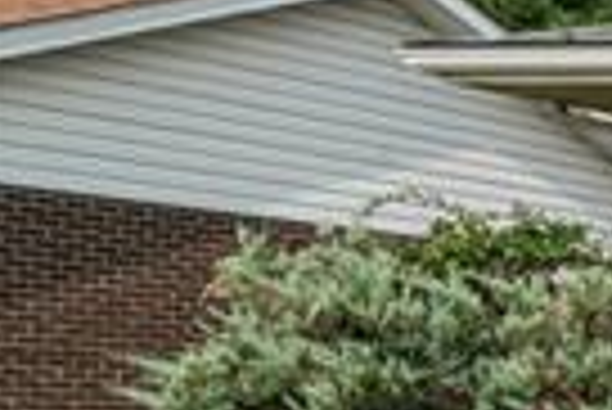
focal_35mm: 135
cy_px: 482
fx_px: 2294
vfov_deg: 10.1
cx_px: 2295
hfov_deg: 8.7
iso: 100
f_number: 22
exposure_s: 1/30
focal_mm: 17.9
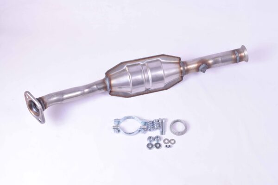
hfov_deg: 36.9
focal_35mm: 54
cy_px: 92
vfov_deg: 25.1
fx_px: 417
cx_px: 139
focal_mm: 36
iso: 400
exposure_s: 1/60
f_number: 16
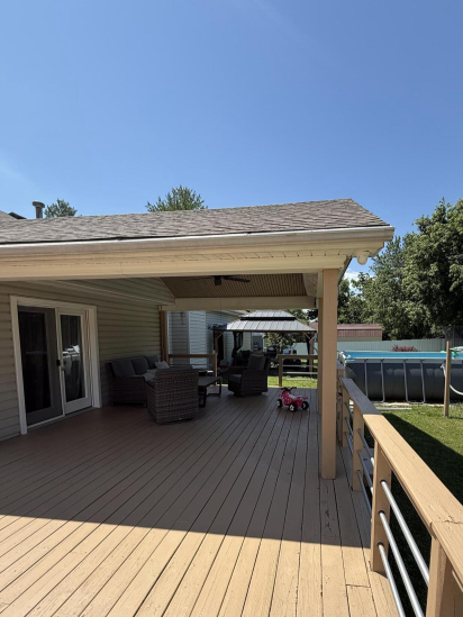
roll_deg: -0.6
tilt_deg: -4.5
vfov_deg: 90.2
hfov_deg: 74.0
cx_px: 275
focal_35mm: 17
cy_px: 361
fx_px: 303
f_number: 2.2
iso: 50
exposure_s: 1/876
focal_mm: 2.22
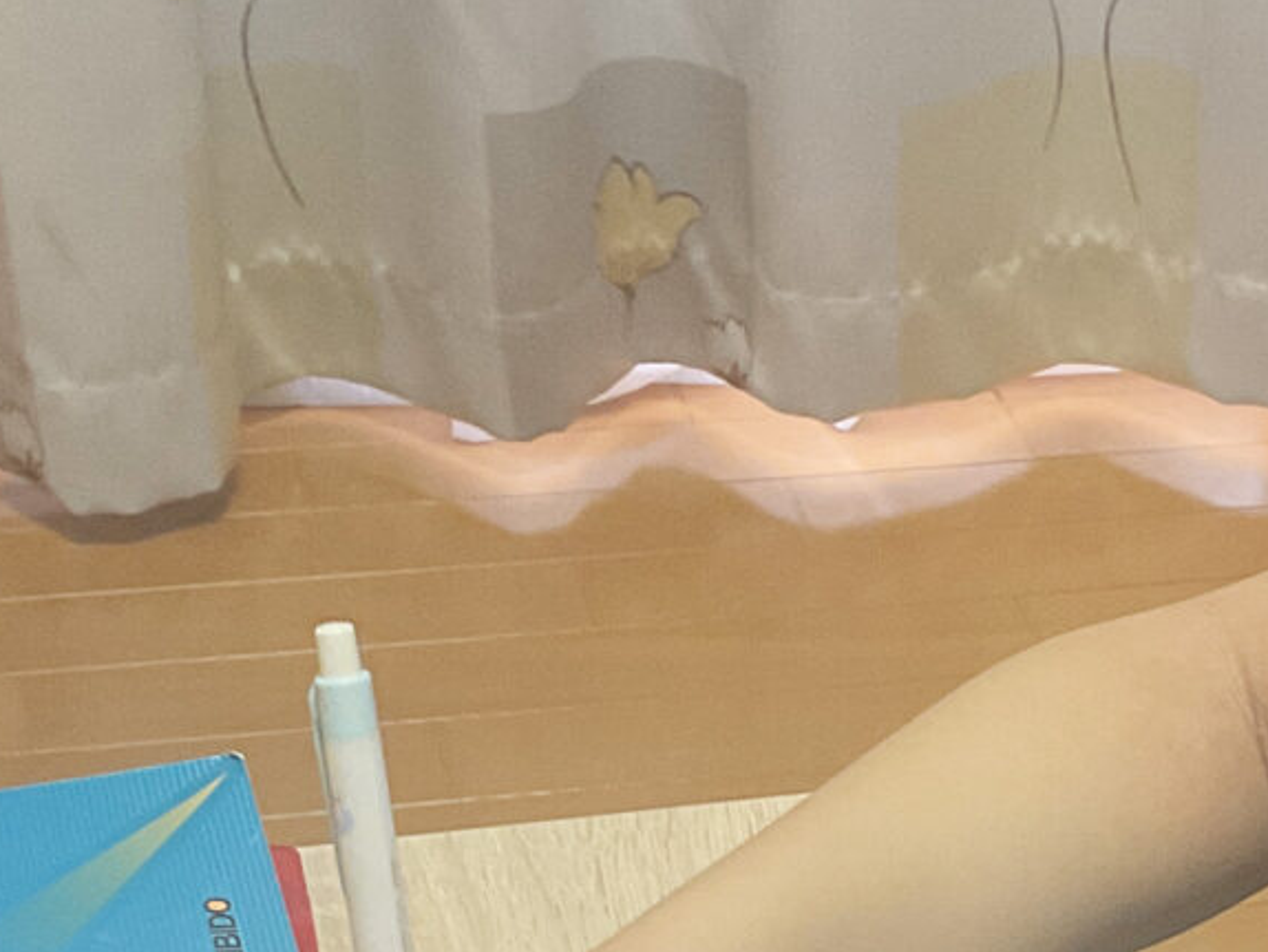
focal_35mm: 101
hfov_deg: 19.2
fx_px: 3701
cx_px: 1098
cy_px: 1091
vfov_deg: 14.3
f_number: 1.8
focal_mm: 3
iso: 100
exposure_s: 1/50
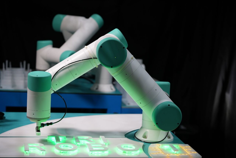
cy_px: 79
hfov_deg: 23.6
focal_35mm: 86
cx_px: 118
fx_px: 564
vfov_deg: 15.9
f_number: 4
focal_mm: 86
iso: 640
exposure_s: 1/160
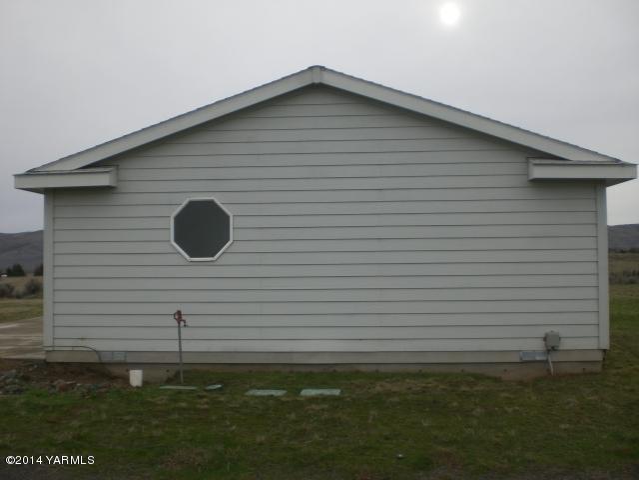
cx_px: 320
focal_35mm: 38
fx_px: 701
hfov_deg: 49.0
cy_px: 240
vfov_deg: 37.7
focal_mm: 6.3
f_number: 3.1
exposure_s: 1/400
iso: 50
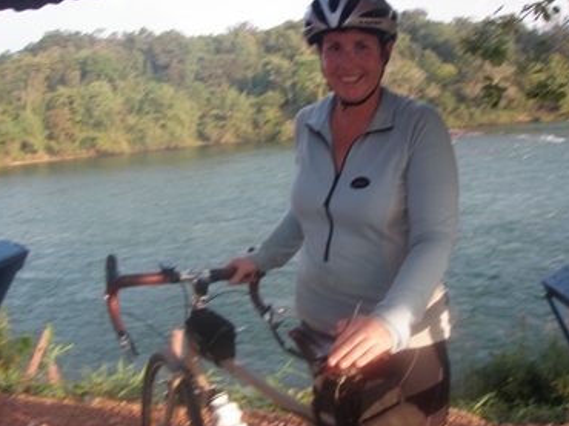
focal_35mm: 40
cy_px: 211
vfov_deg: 35.9
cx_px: 282
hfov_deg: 46.8
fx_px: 657
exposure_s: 1/160
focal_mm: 6.7
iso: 80
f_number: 3.5
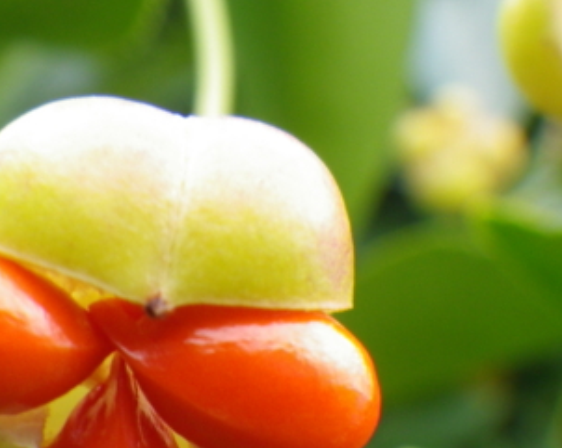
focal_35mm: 88
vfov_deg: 17.2
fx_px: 1462
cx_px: 199
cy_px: 415
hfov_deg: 21.7
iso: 80
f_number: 3.8
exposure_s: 1/50
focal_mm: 6.1
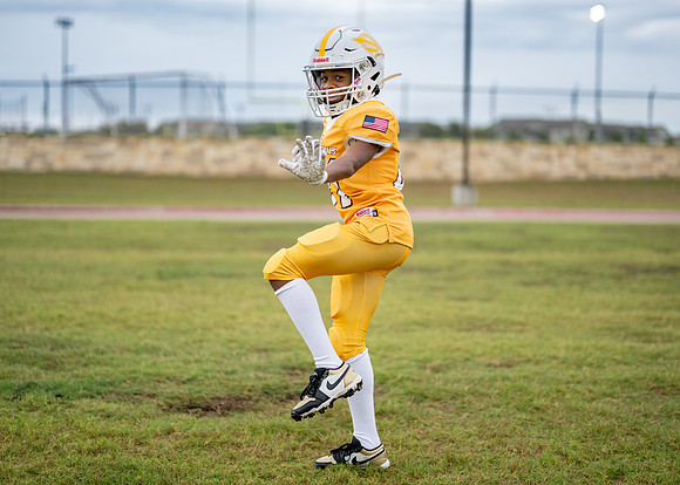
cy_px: 220
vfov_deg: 23.6
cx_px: 339
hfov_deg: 32.7
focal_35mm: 60
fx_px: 1161
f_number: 1.2
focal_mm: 50
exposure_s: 1/1600
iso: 320
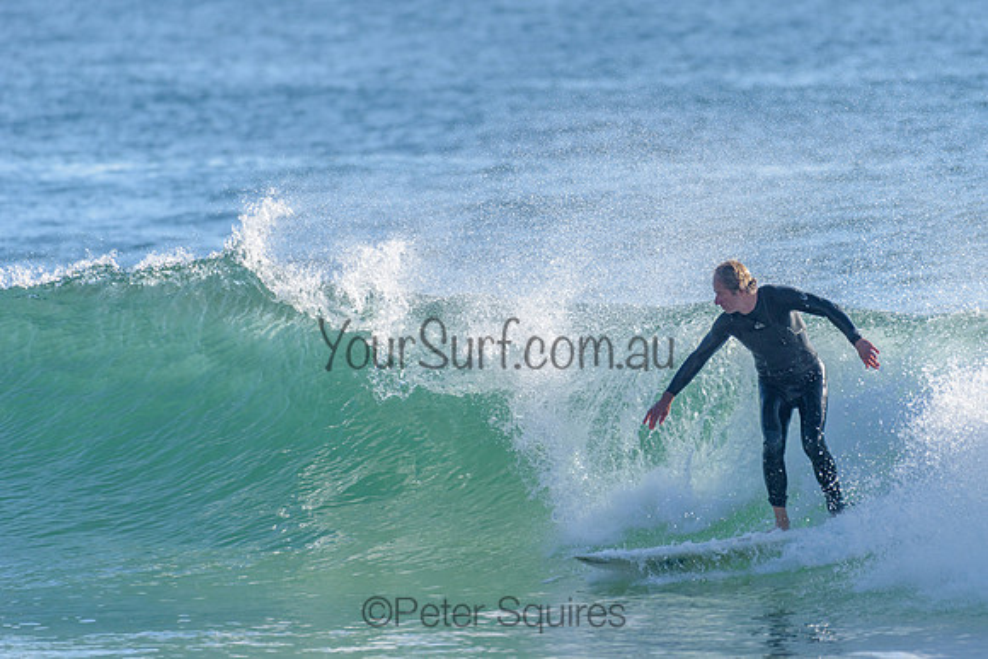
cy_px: 255
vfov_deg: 2.2
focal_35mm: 613
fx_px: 16827
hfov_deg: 3.4
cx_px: 606
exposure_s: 1/2000
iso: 160
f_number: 5.6
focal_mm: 500
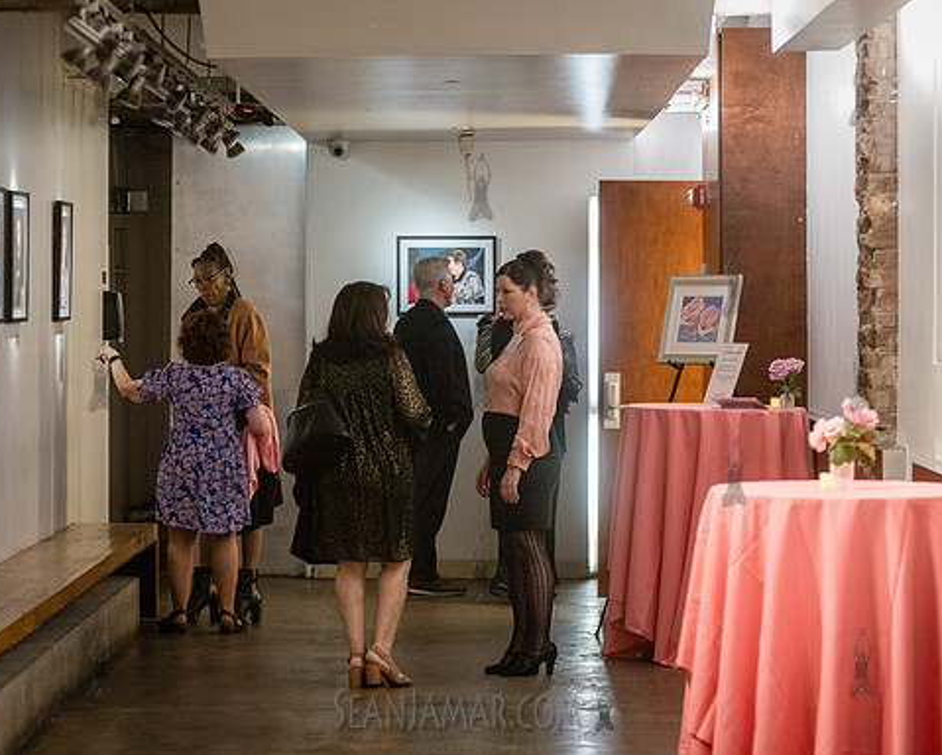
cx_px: 497
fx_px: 3739
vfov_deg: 11.5
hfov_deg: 14.4
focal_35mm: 134
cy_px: 376
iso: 5000
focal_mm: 112
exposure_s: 1/160
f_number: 3.5
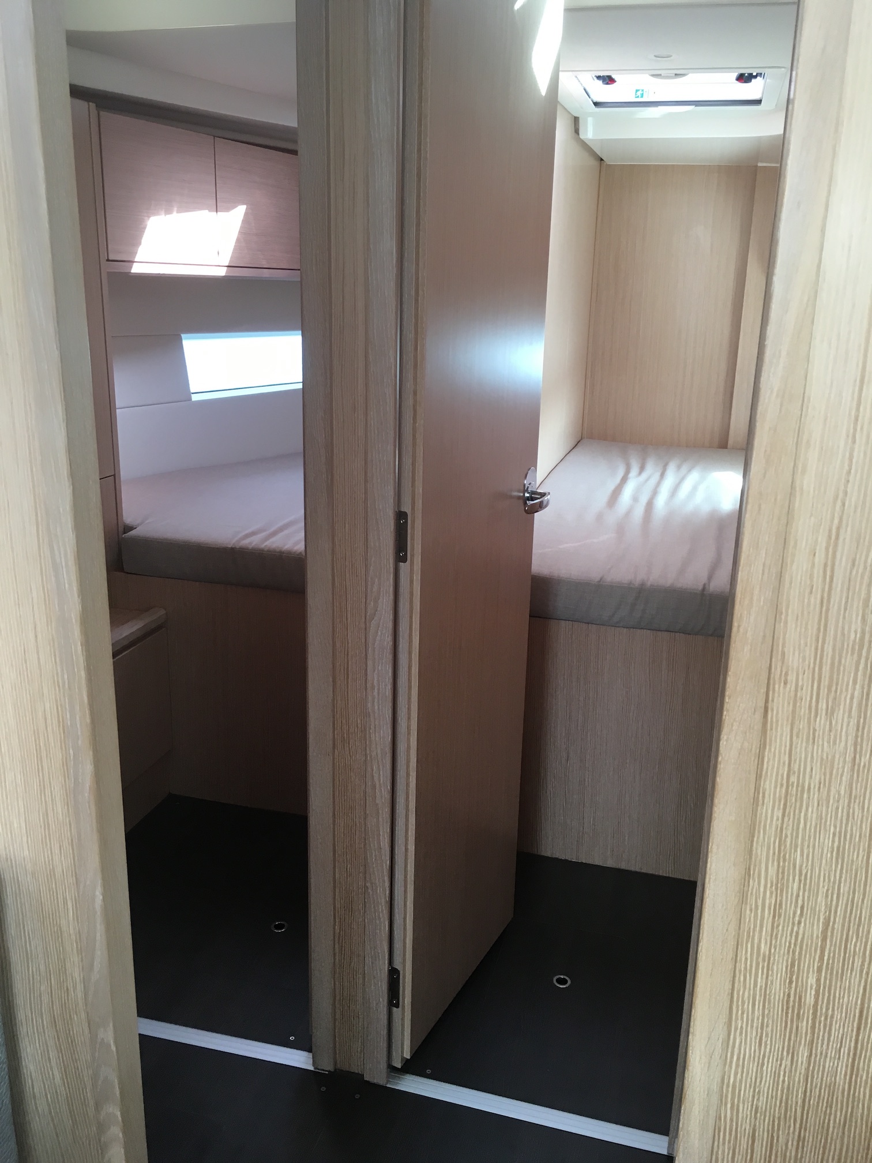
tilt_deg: -18.3
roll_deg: -0.1
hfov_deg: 48.2
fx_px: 974
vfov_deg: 61.7
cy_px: 582
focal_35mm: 29
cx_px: 436
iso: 50
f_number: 2.2
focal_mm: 4.15
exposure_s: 1/33
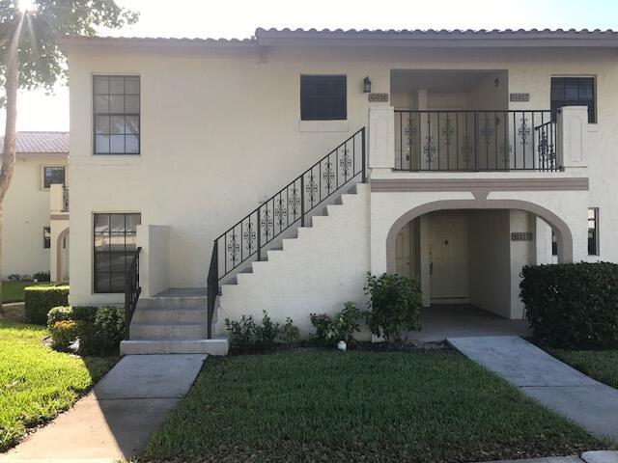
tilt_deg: -0.4
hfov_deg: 63.4
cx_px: 309
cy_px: 232
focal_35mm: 28
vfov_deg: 49.7
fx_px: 500
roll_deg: +1.4
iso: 20
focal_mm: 3.99
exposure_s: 1/467
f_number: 1.8
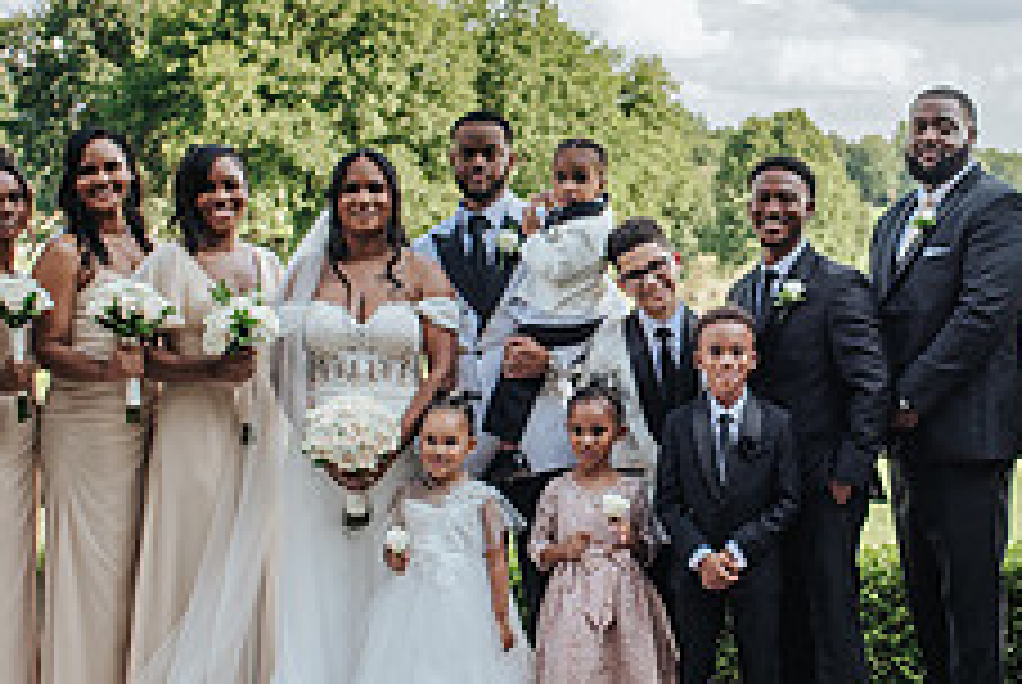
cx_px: 719
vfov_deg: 14.6
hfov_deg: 21.5
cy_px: 337
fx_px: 2672
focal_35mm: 94
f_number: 3.5
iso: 110
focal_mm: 35
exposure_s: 1/320
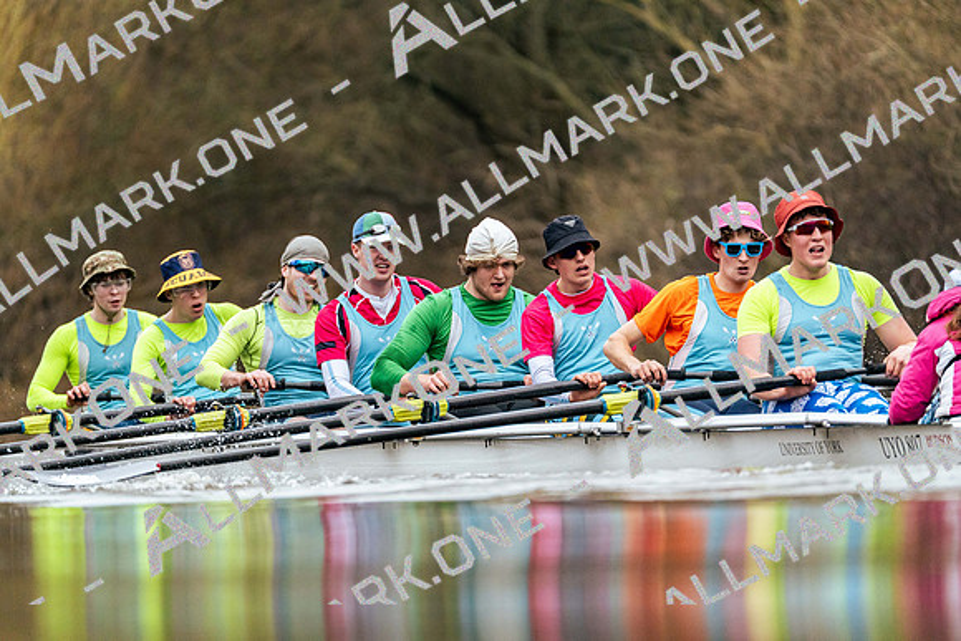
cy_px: 320
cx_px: 480
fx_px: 15539
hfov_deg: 3.5
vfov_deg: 2.4
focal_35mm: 582
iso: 4000
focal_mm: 582
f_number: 6.3
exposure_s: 1/2000
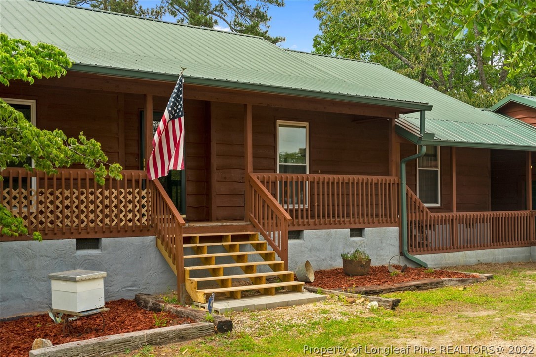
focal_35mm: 42
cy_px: 178
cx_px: 268
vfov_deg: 31.9
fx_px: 625
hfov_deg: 46.4
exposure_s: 1/160
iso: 100
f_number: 8
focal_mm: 42
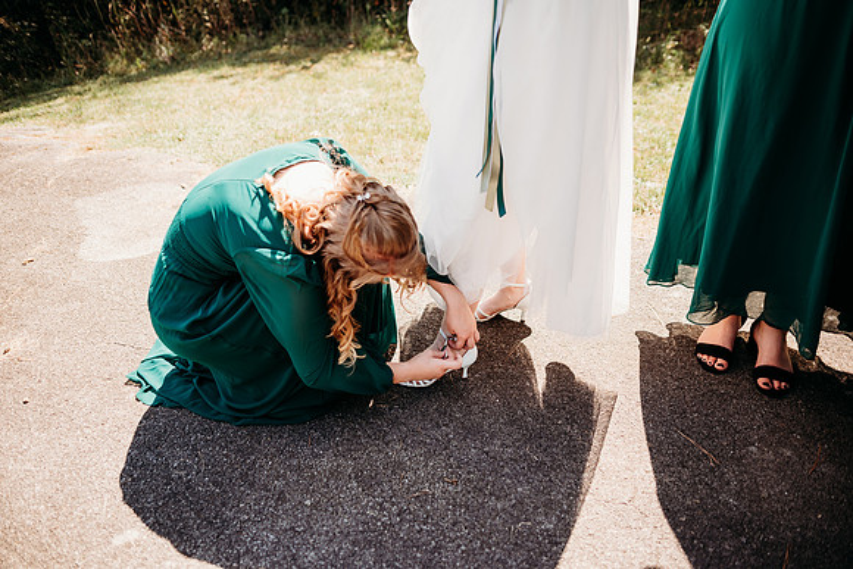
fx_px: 569
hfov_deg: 73.7
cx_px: 426
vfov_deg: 53.2
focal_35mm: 24
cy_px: 284
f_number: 2.2
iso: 100
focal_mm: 24
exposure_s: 1/800
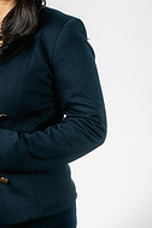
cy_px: 99
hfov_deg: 8.2
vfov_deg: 12.3
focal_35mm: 167
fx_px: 1058
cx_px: 21
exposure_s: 1/160
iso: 125
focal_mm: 70
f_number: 8
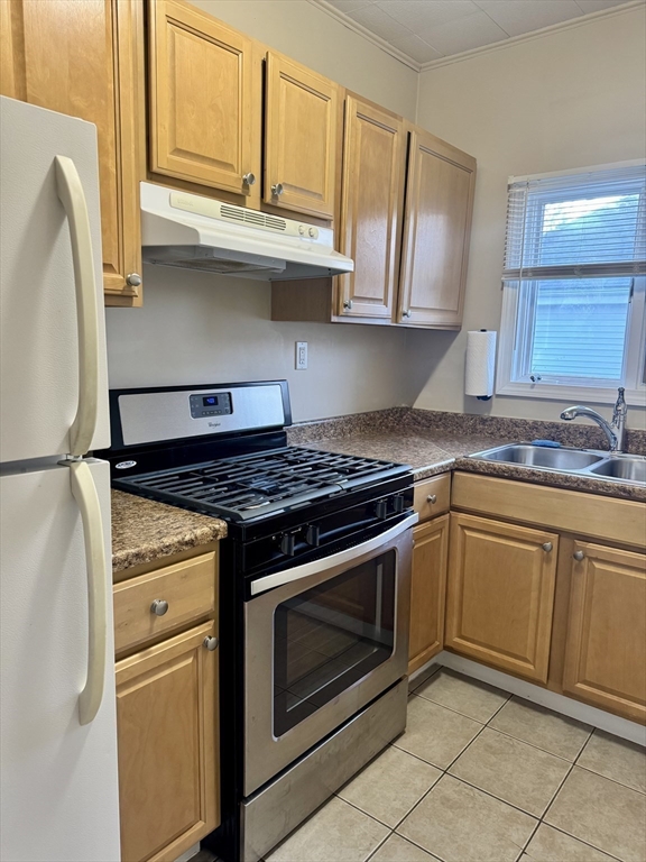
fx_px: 597
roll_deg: -2.3
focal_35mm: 24
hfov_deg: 56.8
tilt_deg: -7.5
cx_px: 323
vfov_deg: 71.6
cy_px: 431
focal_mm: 6.76
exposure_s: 1/60
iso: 200
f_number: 1.78
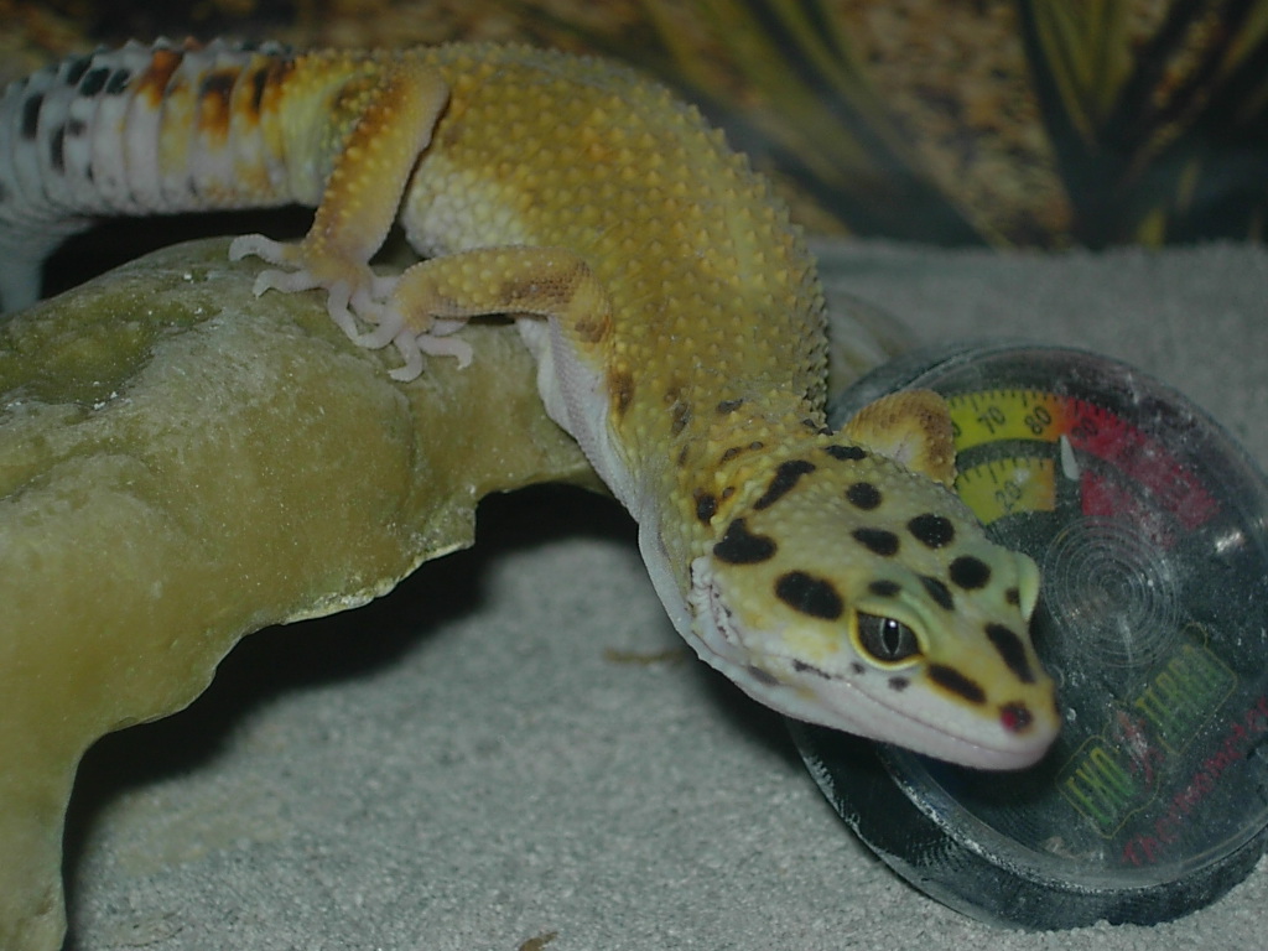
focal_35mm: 103
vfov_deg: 14.4
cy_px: 476
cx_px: 634
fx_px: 3773
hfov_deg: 19.1
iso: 79
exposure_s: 1/64
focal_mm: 21.3
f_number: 4.6
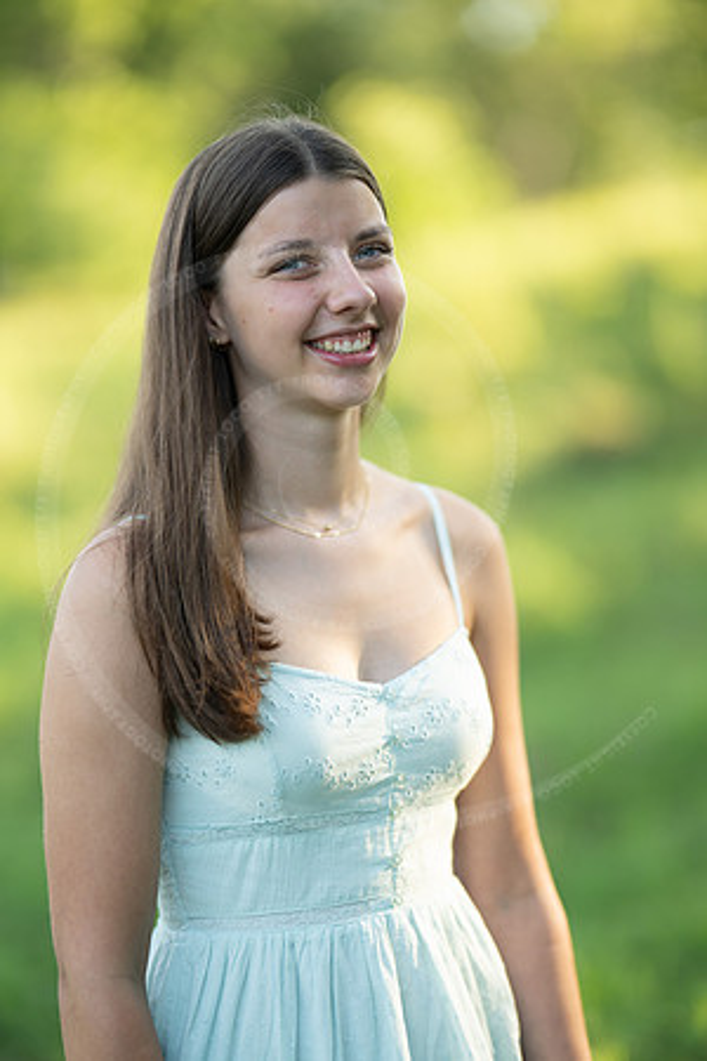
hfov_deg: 16.1
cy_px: 530
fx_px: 2504
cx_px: 354
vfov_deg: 23.9
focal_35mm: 85
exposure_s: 1/1000
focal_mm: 85
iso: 160
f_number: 1.2
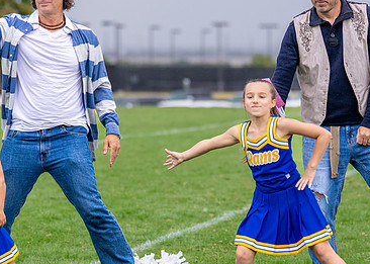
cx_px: 46
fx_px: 2636
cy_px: 90
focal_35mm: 251
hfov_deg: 8.0
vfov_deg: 5.7
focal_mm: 116
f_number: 2.8
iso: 500
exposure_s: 1/1600
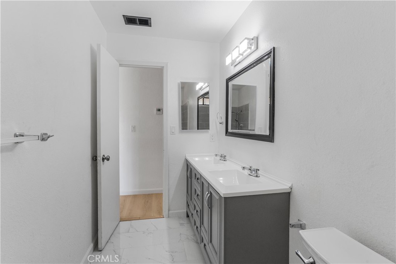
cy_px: 132
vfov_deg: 70.5
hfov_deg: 93.3
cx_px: 198
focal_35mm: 17
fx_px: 187
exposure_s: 1/30
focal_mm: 17
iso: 640
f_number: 10
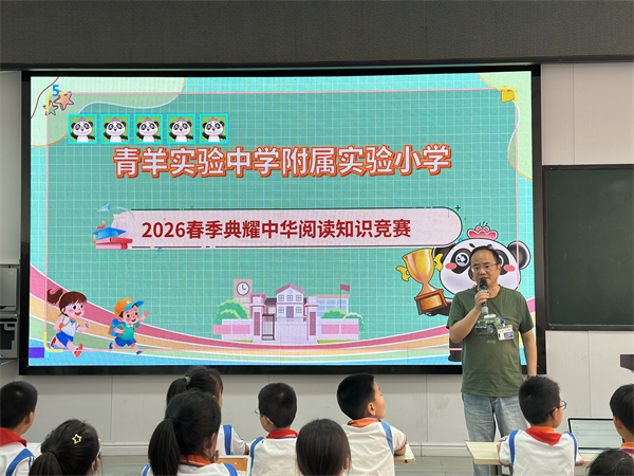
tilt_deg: +3.0
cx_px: 317
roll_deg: +0.0
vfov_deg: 30.3
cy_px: 238
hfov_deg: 39.7
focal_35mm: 48
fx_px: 879
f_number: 1.78
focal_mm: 6.86
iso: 80
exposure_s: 1/120
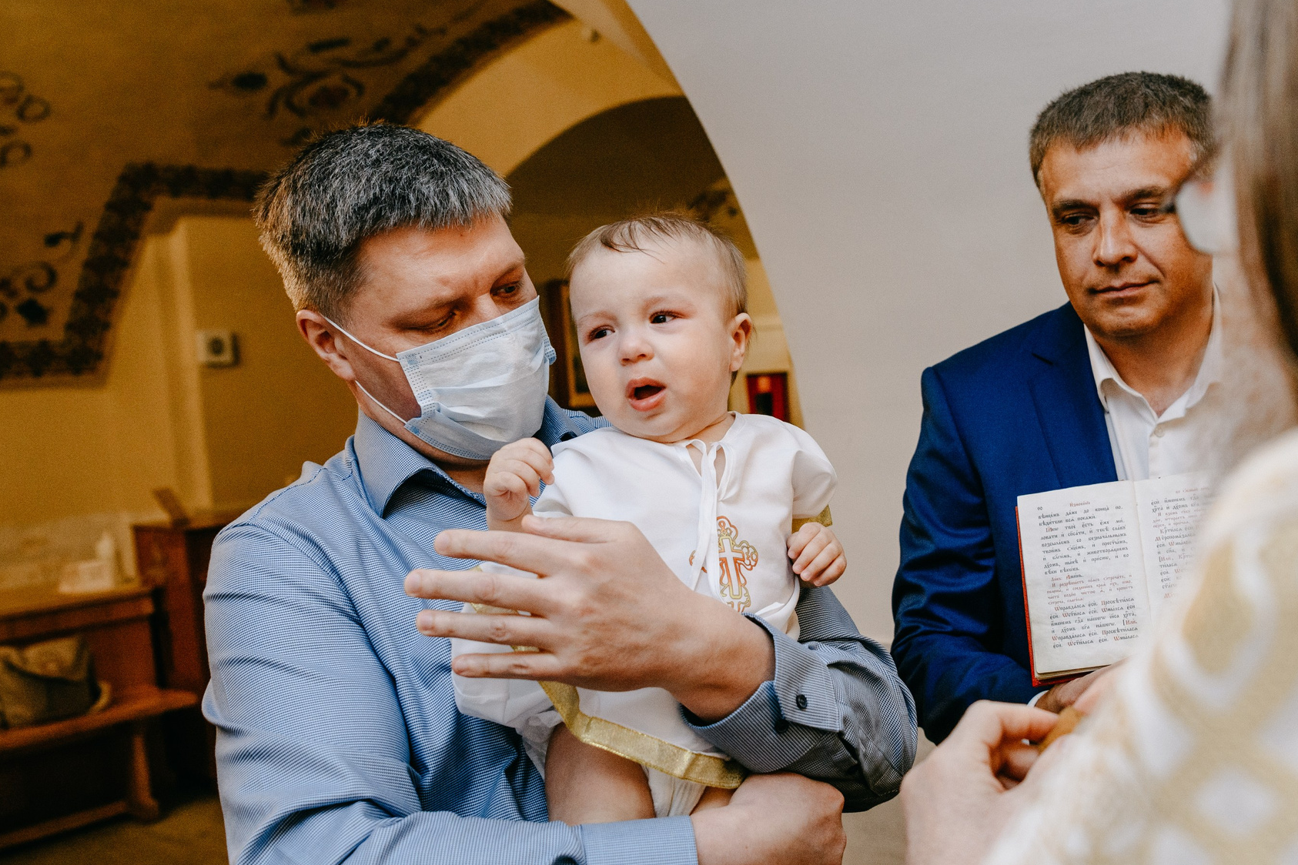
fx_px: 1478
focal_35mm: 41
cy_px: 485
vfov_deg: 32.6
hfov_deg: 47.1
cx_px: 793
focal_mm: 27
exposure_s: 1/160
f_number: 3.5
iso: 500
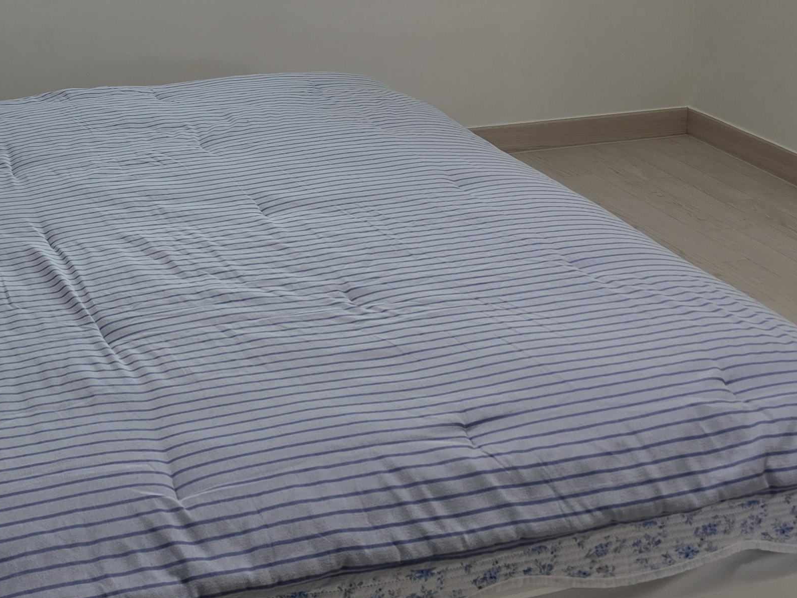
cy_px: -82
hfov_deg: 32.3
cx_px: 154
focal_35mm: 58
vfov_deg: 23.5
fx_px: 1336
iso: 40
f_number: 1.7
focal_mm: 6.3
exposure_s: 1/120
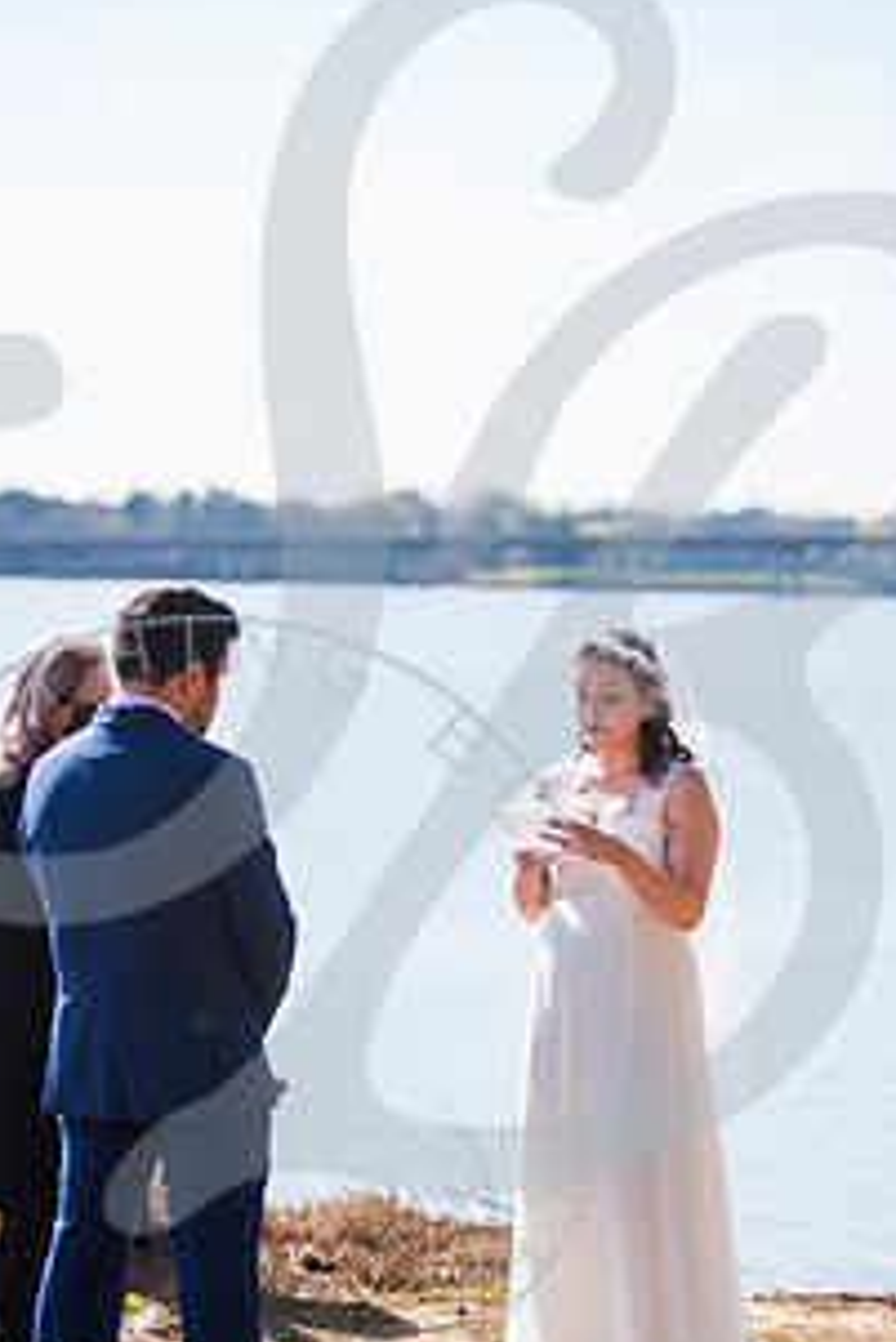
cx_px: 410
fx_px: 5295
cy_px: 691
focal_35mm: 142
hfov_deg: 9.7
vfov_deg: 14.4
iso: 100
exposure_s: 1/800
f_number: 2.8
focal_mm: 95
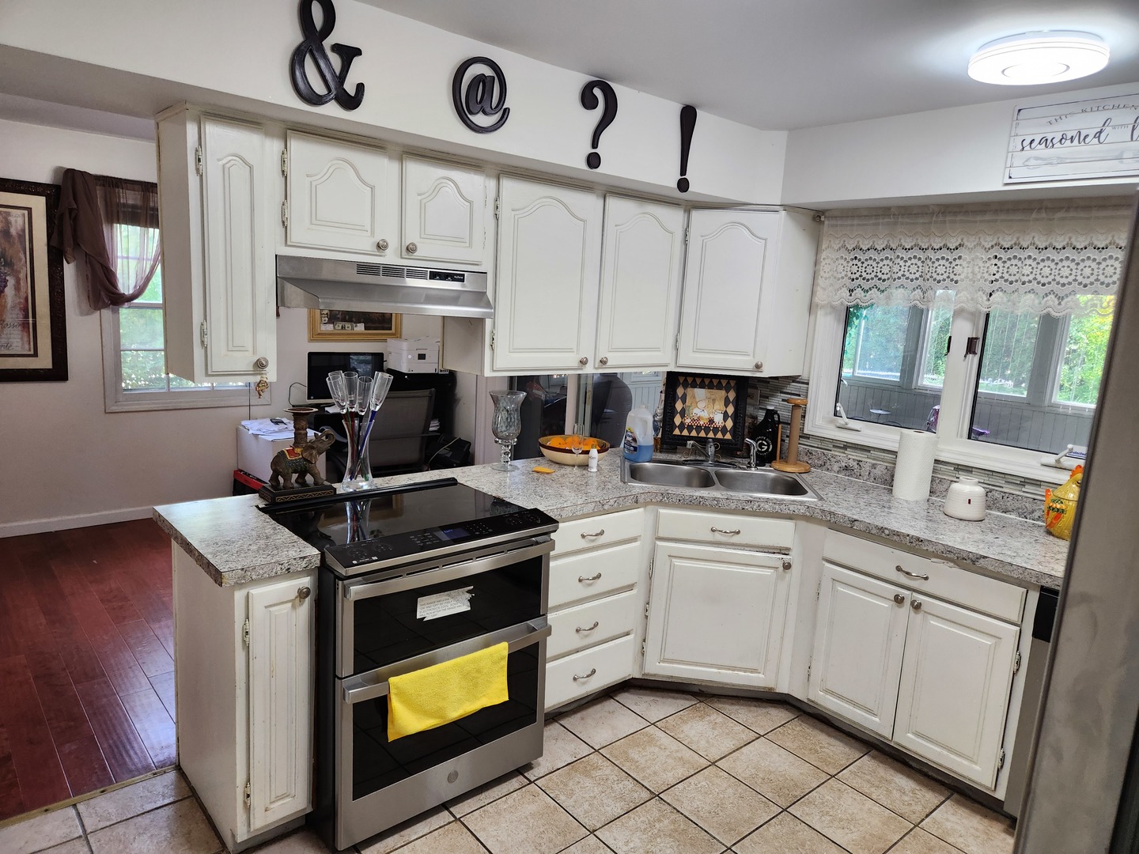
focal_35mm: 23
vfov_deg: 58.9
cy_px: 427
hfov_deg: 73.9
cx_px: 570
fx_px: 757
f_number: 1.8
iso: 200
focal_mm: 5.4
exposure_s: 1/120
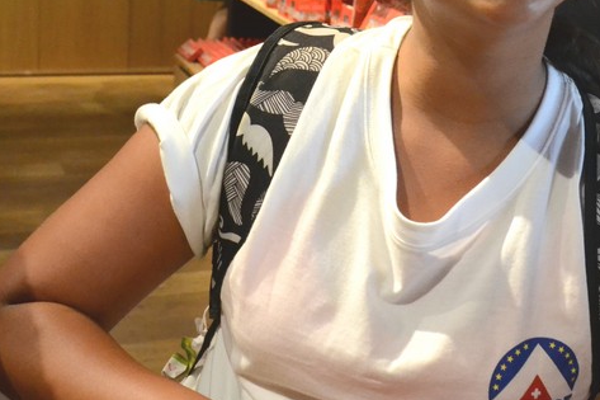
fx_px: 1083
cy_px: 84
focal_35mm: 65
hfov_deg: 30.7
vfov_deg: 20.7
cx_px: 405
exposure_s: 1/125
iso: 3200
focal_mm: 20
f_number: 5.6
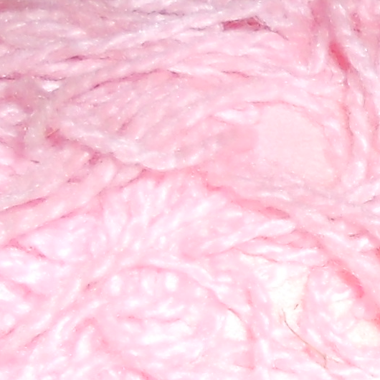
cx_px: 650
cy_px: 427
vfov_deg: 9.6
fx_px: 2236
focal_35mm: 180
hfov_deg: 9.3
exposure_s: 1/25
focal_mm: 4.9
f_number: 3.2
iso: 80
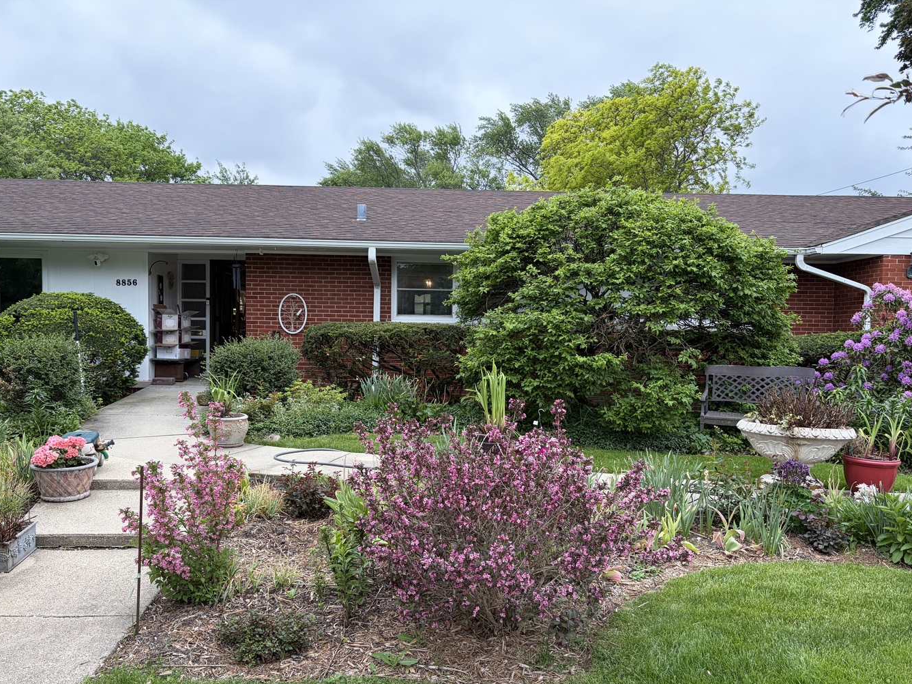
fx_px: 738
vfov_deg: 49.7
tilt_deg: -1.9
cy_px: 367
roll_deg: -0.9
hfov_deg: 63.4
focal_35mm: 28
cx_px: 439
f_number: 1.6
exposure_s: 1/375
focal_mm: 5.96
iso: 64
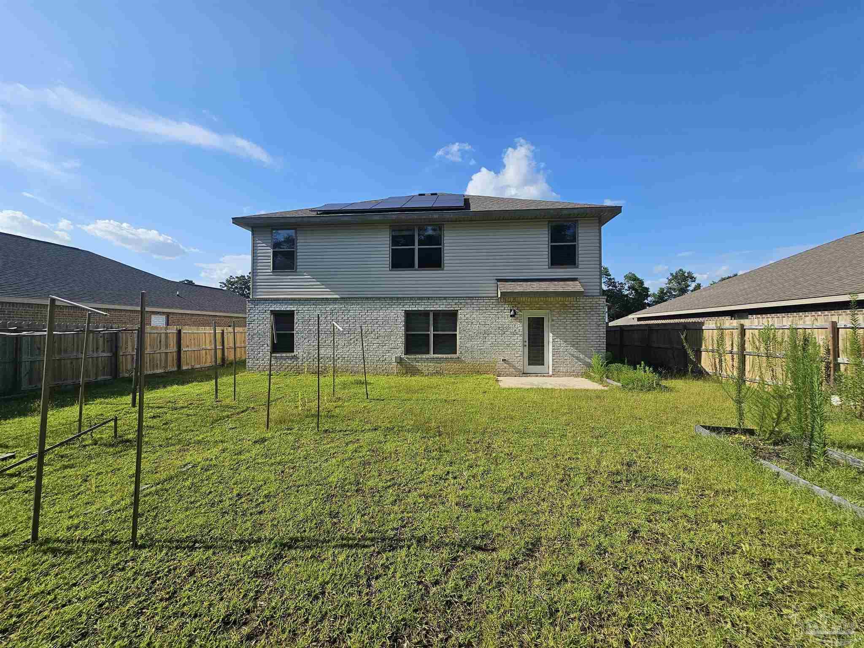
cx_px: 432
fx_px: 324
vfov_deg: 89.9
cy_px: 324
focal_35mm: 13
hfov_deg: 106.2
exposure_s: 1/2851
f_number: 2.2
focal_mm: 2.2
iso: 50
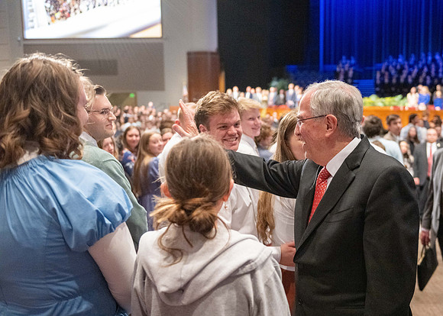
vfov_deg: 33.3
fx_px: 528
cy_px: 176
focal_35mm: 42
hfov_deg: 45.3
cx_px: 264
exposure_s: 1/250
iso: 8000
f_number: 2.8
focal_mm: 36
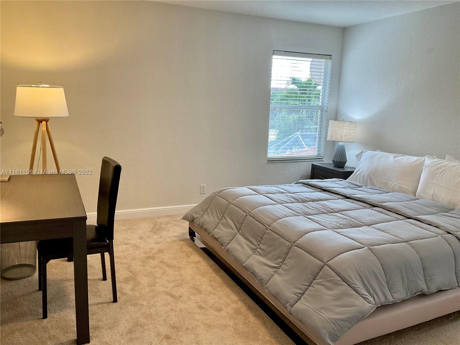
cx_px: 230
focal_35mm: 29
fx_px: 385
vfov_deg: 48.2
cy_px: 172
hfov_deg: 61.7
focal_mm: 3
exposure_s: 1/100
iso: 64
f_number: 1.8
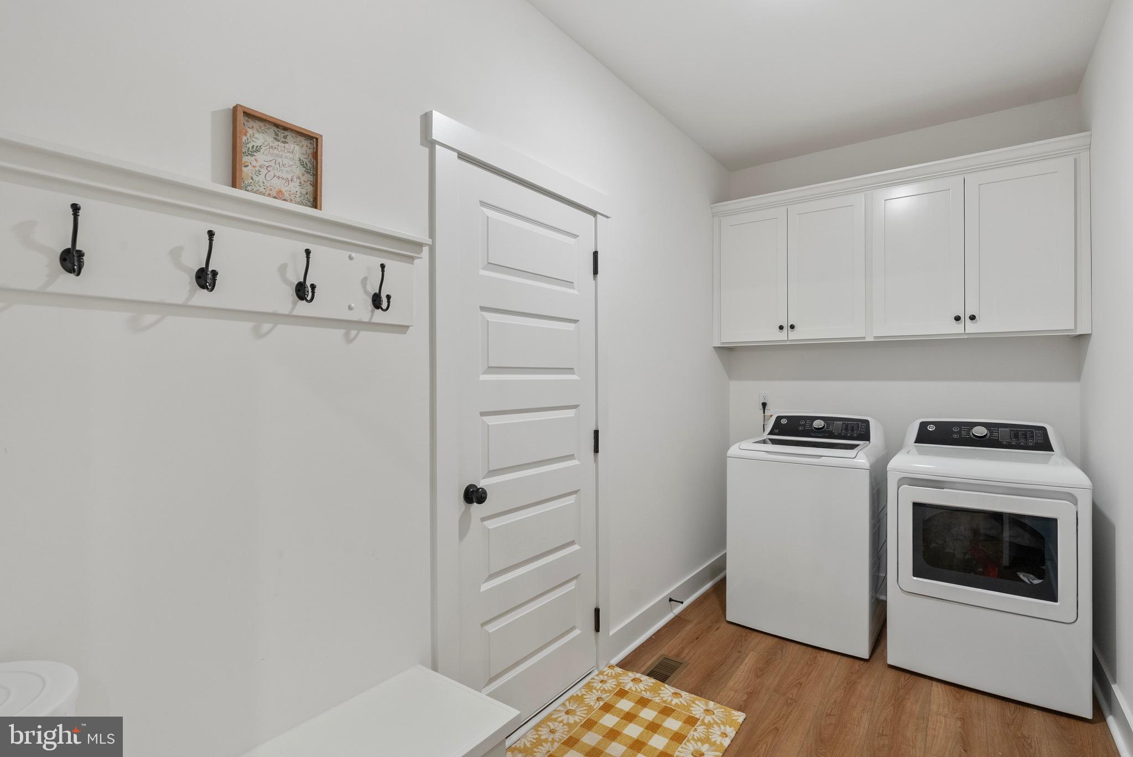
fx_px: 535
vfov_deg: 70.5
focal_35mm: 17
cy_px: 378
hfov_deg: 93.2
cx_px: 566
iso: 800
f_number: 8
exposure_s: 1/5
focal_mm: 17
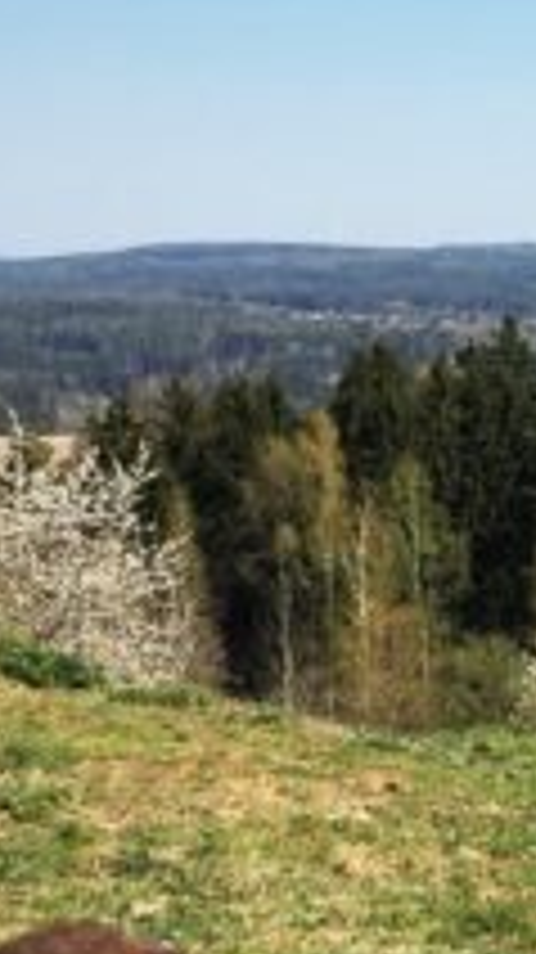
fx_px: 2354
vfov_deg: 22.9
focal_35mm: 93
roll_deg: +0.3
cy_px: 601
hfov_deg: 12.5
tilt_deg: -4.5
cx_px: 741
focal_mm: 4.15
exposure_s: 1/1582
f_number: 2.2
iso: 32
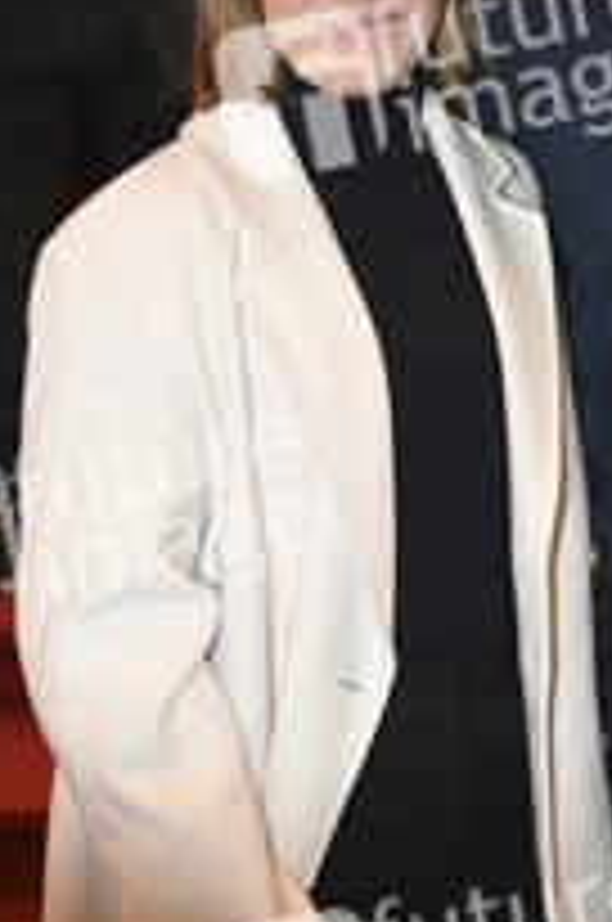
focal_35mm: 78
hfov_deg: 17.1
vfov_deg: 25.9
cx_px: 576
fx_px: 1996
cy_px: 301
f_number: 2.8
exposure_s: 1/200
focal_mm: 40
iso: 1000
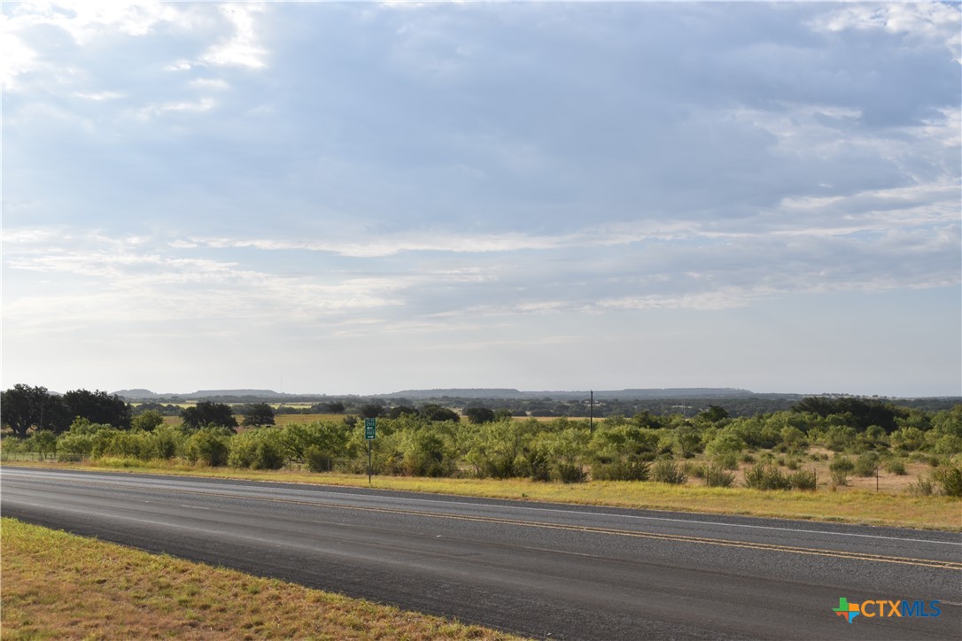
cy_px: 320
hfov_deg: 38.9
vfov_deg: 26.5
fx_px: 1363
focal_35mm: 51
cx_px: 481
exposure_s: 1/320
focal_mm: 34
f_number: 9
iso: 100
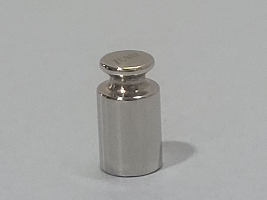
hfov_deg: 67.3
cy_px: 100
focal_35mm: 26
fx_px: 201
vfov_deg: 53.1
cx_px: 134
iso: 250
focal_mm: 5.4
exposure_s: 1/100
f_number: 1.8
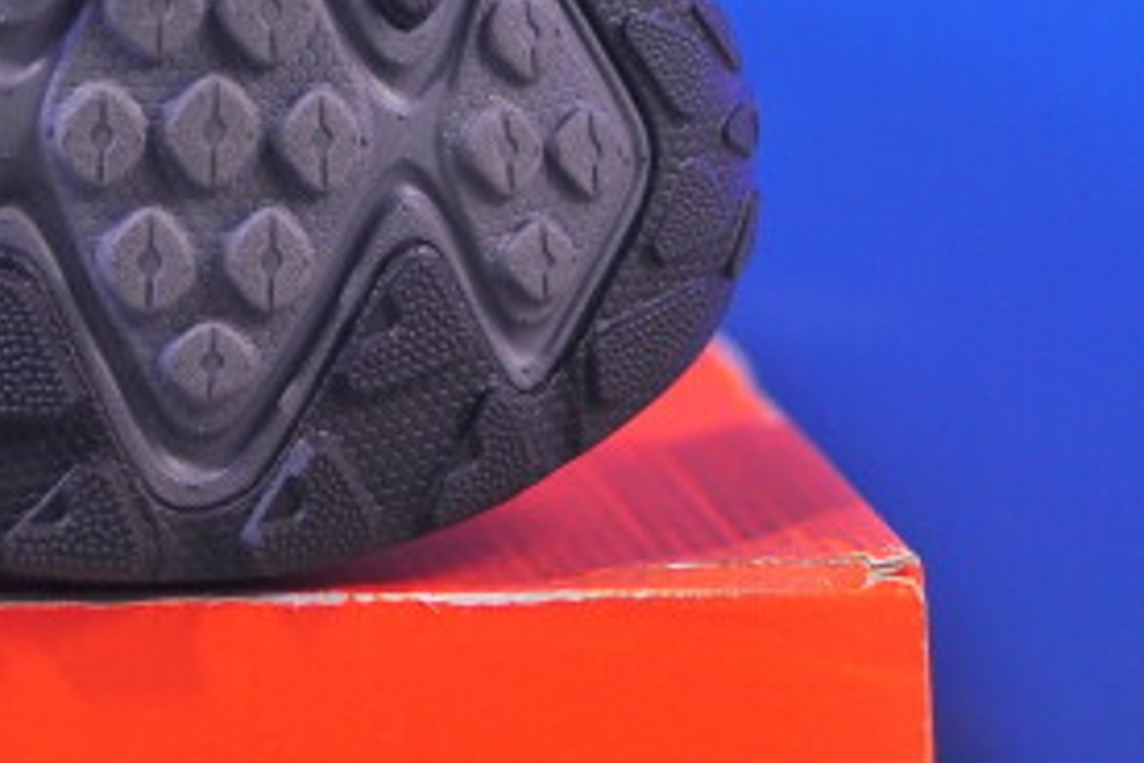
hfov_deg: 9.3
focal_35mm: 217
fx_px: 6895
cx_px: -485
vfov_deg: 6.3
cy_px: -301
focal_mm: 50
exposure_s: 1/320
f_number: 2.2
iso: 250
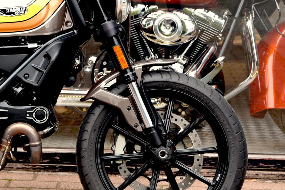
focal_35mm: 142
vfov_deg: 9.7
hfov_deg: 14.2
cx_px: -21
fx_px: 1124
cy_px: 68
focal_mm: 66
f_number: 4
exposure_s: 1/60
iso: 200
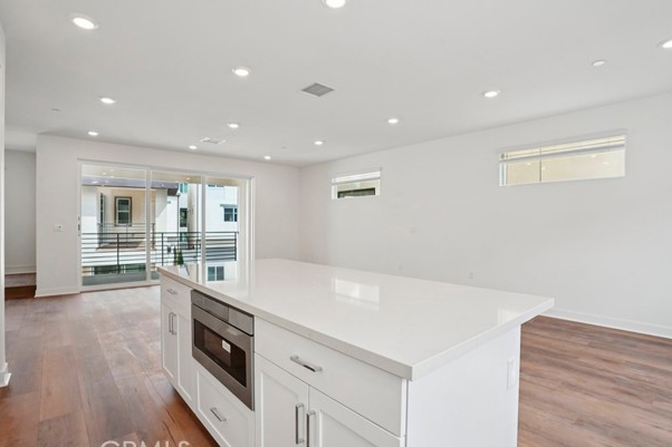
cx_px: 327
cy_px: 230
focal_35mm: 17
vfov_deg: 70.4
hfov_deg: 93.3
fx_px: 317
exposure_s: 1/80
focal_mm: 16
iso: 400
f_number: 8
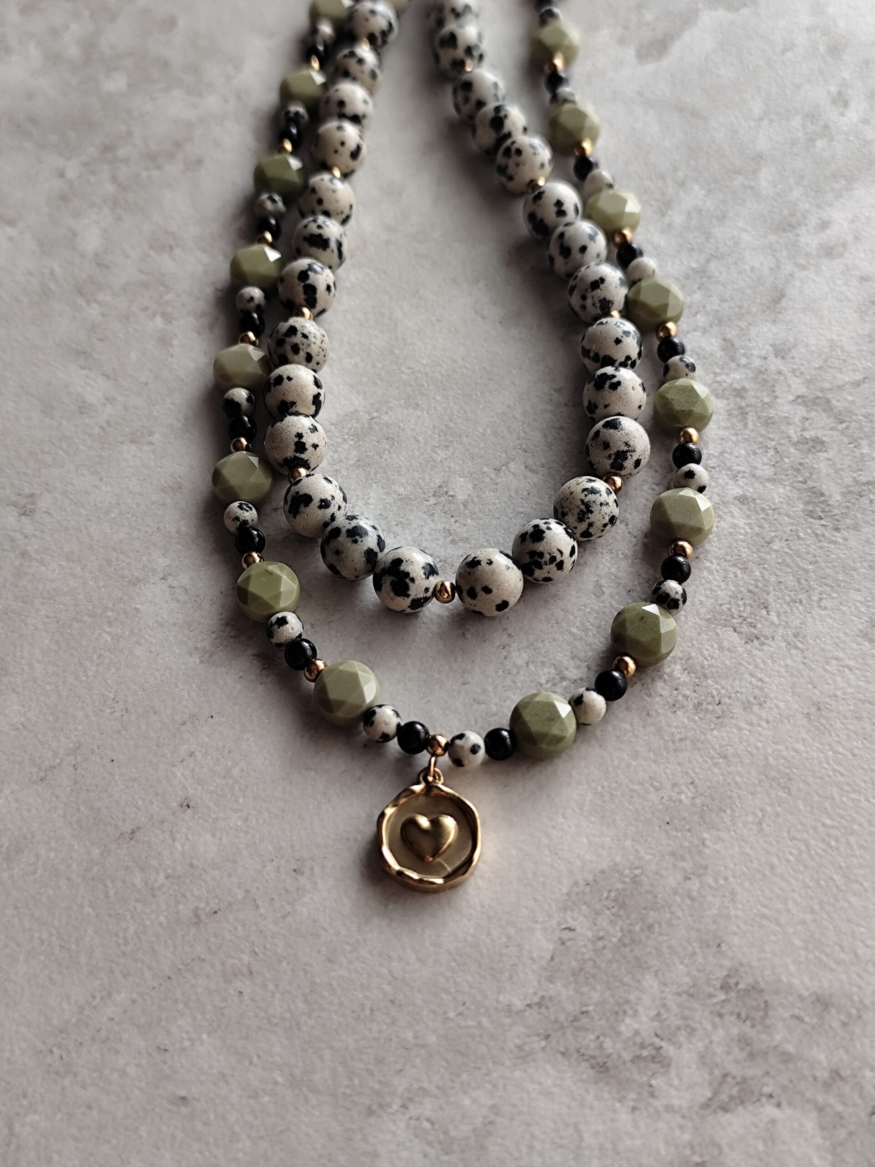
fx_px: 1550
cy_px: 584
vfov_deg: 41.2
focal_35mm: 46
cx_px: 438
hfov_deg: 31.5
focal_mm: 6.19
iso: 250
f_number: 1.65
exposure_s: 1/33.3
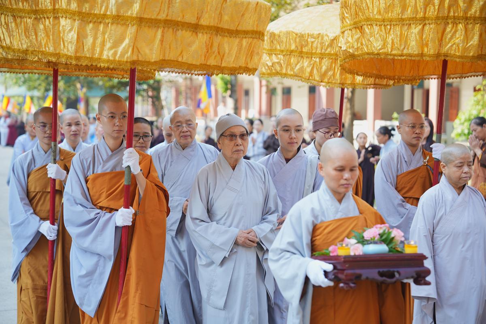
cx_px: 243
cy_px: 162
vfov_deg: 19.5
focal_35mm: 70
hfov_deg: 28.8
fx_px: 945
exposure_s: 1/160
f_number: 2.8
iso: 100
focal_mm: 70
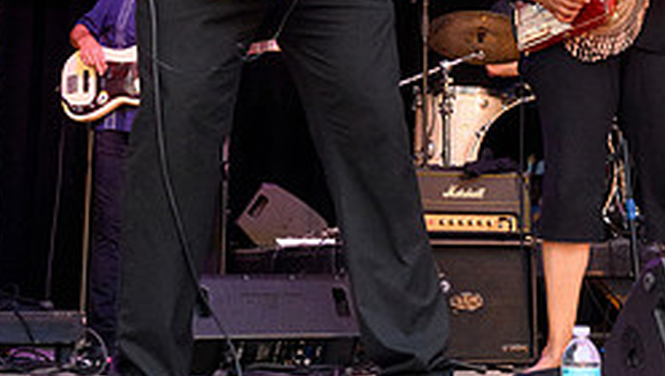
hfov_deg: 22.9
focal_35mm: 93
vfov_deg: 12.3
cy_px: -209
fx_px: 1641
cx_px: 385
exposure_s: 1/200
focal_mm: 49
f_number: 11
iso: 12800
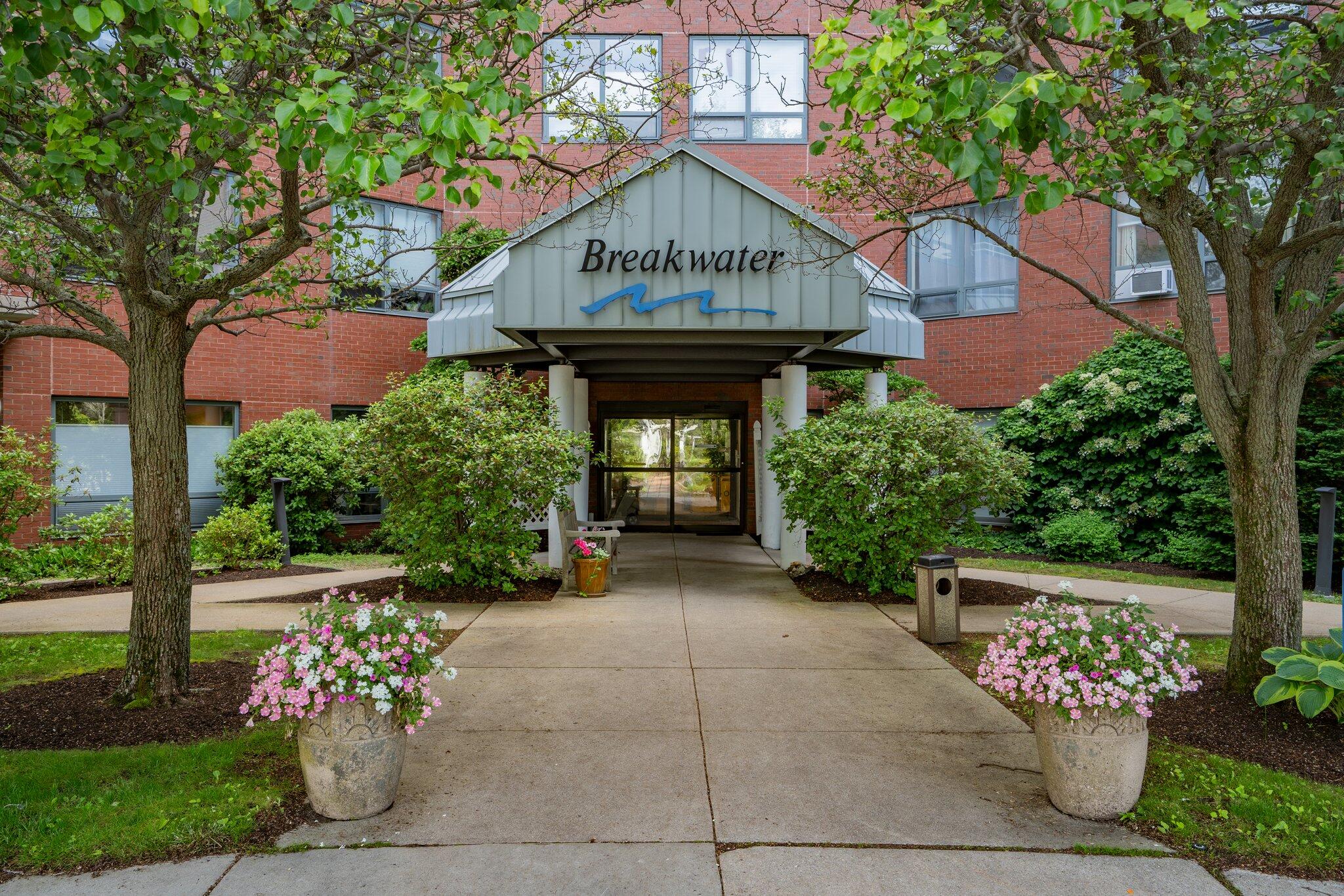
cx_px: 672
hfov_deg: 63.7
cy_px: 448
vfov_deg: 45.0
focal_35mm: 29
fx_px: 1083
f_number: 9
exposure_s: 1/15
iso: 50
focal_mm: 29
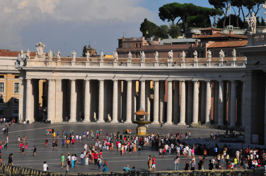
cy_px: 88
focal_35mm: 108
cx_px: 133
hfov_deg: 18.9
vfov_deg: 12.6
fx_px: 797
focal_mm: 72
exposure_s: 1/1600
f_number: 20
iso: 1600
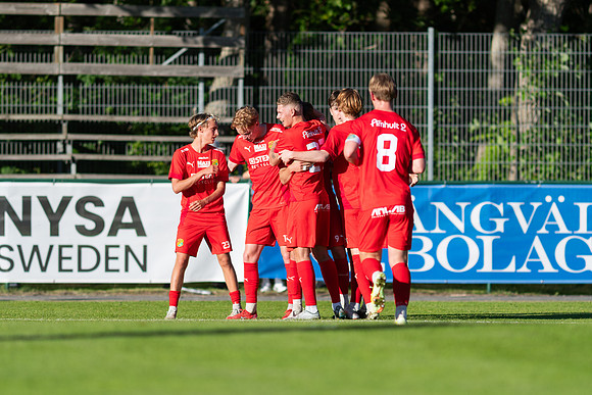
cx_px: 296
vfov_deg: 3.0
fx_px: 7446
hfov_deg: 4.6
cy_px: 198
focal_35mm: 453
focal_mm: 300
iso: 100
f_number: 3.2
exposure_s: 1/1600
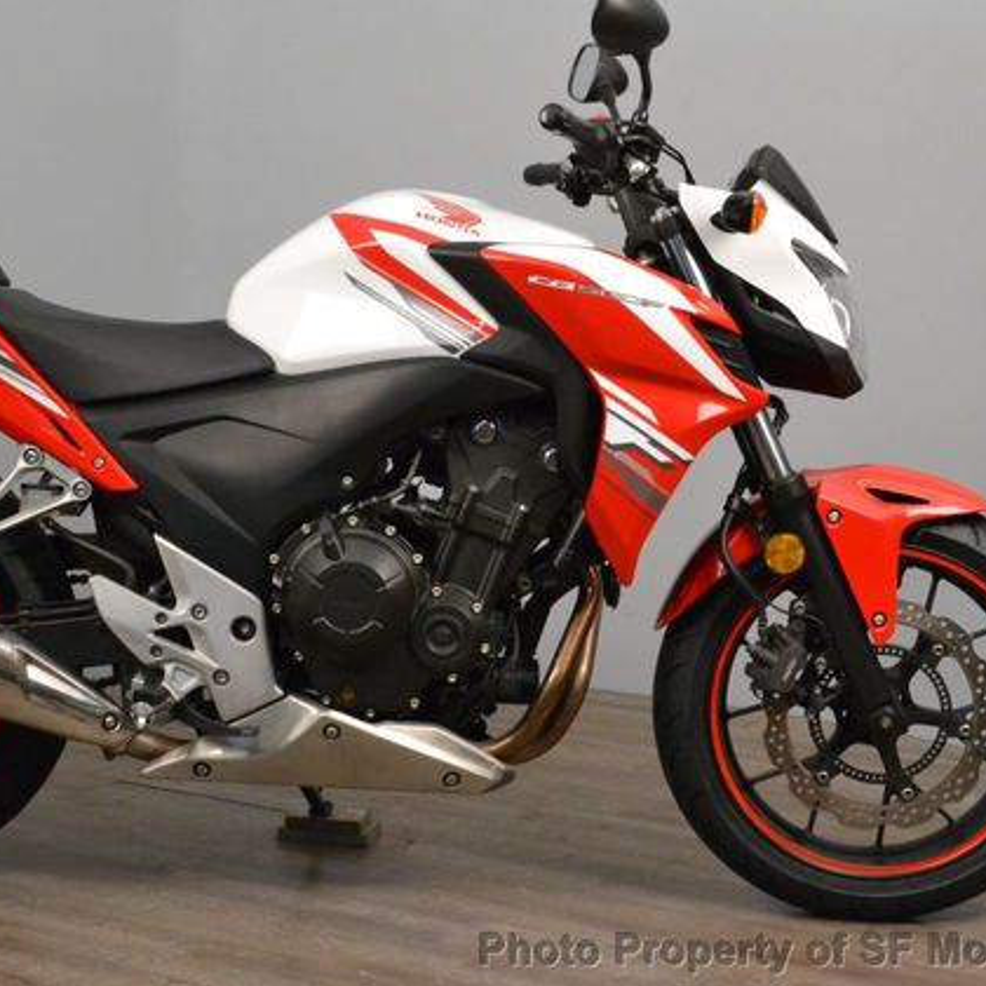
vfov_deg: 26.1
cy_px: 494
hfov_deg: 26.0
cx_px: 357
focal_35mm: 66
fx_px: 2127
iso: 3200
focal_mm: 34
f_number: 11
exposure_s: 1/60
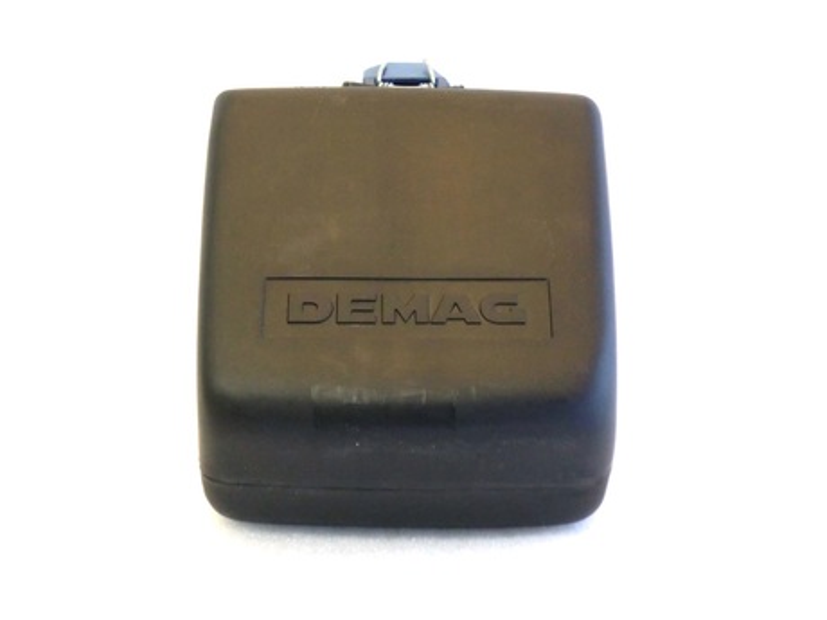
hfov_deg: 26.7
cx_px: 414
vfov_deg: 20.2
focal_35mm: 73
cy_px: 310
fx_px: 1744
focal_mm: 13.02
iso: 400
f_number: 4.7
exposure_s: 1/40
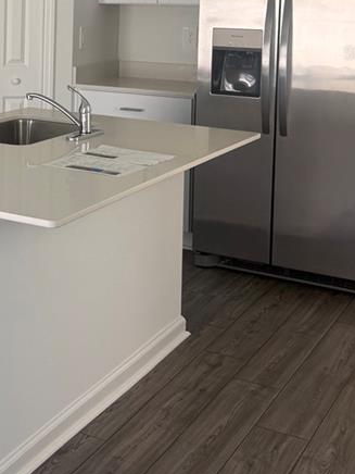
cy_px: 52
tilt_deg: -4.4
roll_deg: -1.3
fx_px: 902
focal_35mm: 66
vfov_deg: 28.3
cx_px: -67
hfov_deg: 20.8
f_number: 1.78
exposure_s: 1/127
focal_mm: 6.76
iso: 50
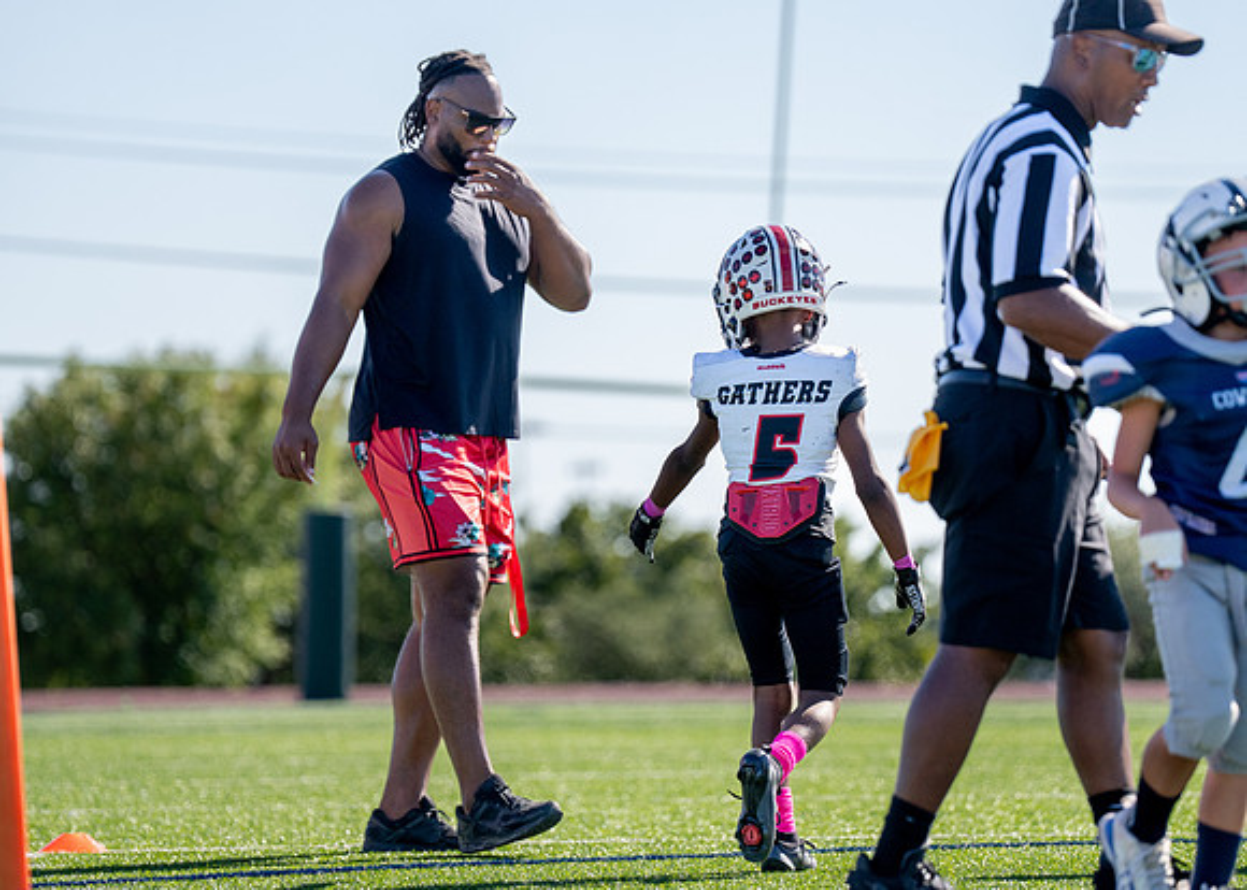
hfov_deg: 9.8
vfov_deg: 7.0
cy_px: 448
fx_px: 7244
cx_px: 646
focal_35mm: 205
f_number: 2.8
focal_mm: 157
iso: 320
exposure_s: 1/4000
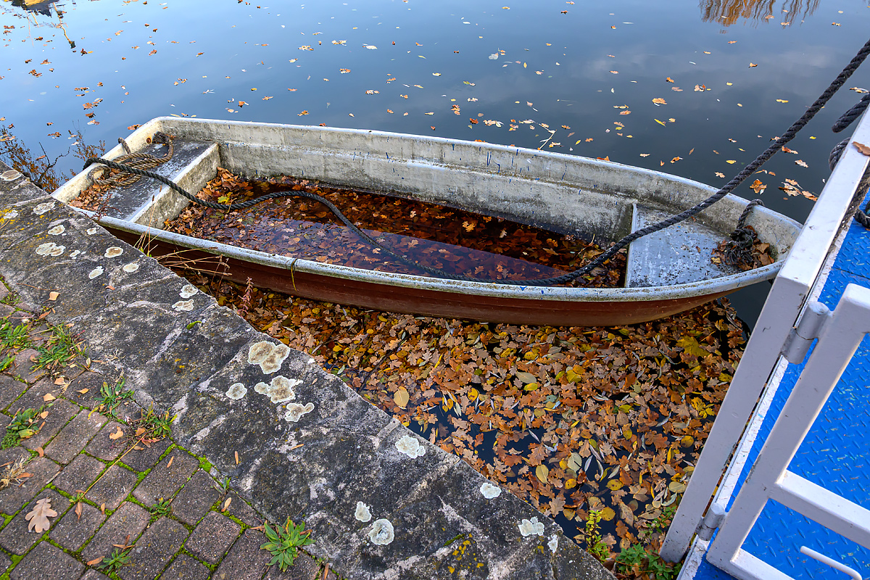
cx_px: 435
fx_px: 580
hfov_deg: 73.7
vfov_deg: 53.1
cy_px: 290
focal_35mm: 24
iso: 250
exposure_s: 1/45
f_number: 8
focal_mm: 16
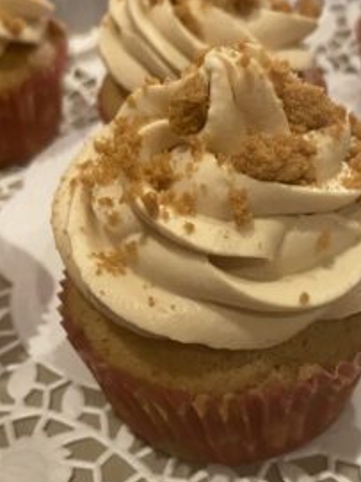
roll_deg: +0.5
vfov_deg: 39.5
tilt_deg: -38.3
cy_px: 285
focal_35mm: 48
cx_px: 246
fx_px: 668
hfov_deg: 30.0
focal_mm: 4.25
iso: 500
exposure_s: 1/50
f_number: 1.8
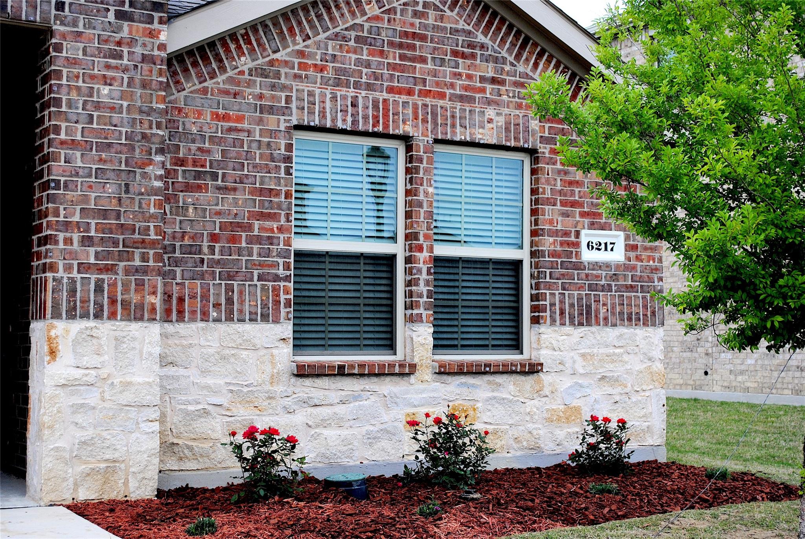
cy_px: 270
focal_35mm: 54
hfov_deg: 36.8
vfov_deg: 25.1
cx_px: 402
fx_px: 1209
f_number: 5.6
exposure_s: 1/125
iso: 140
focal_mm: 36
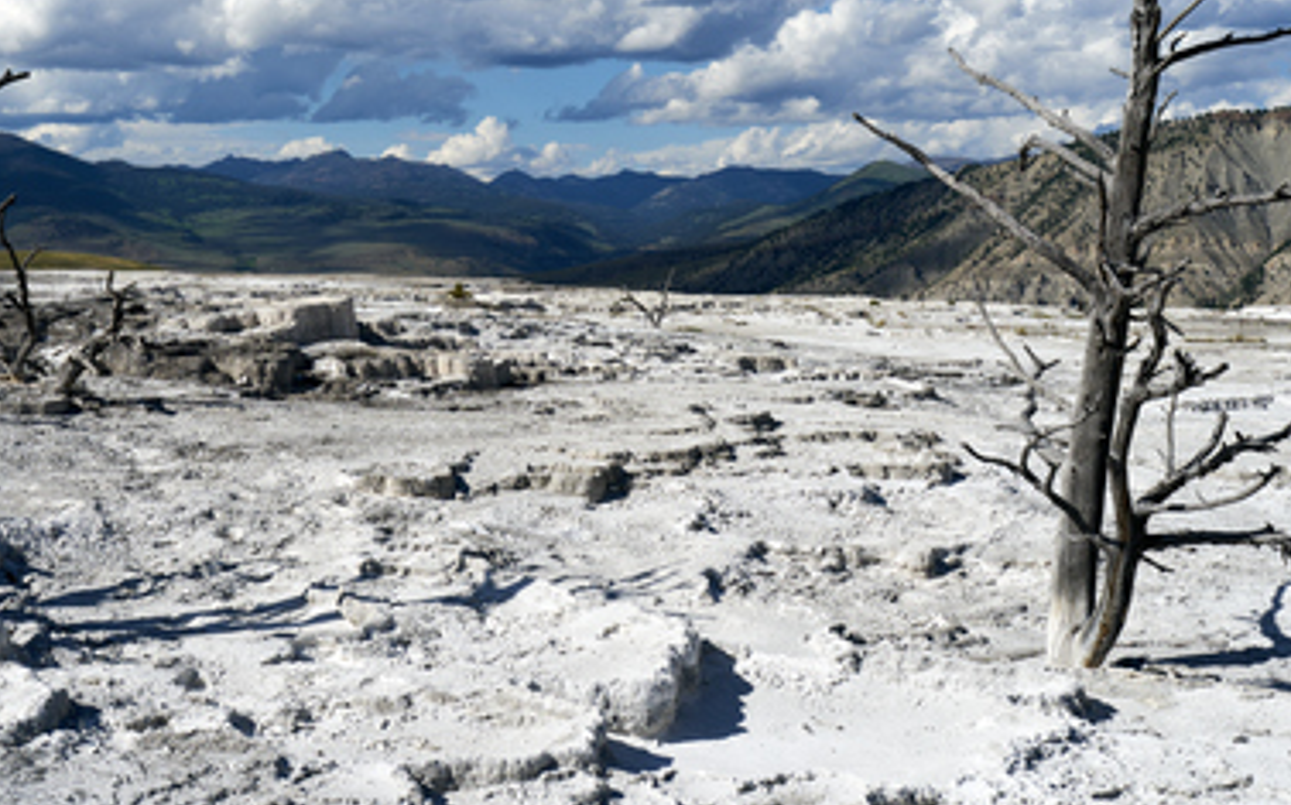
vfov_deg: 25.4
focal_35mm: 50
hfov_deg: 39.9
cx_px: 452
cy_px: 180
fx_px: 1758
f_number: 11
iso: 160
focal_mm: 33
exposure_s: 1/500
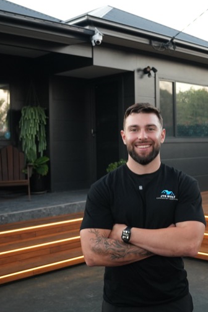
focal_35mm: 47
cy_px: 159
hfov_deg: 27.7
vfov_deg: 41.6
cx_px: 173
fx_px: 410
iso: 640
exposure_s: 1/30
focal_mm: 19.9
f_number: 2.8
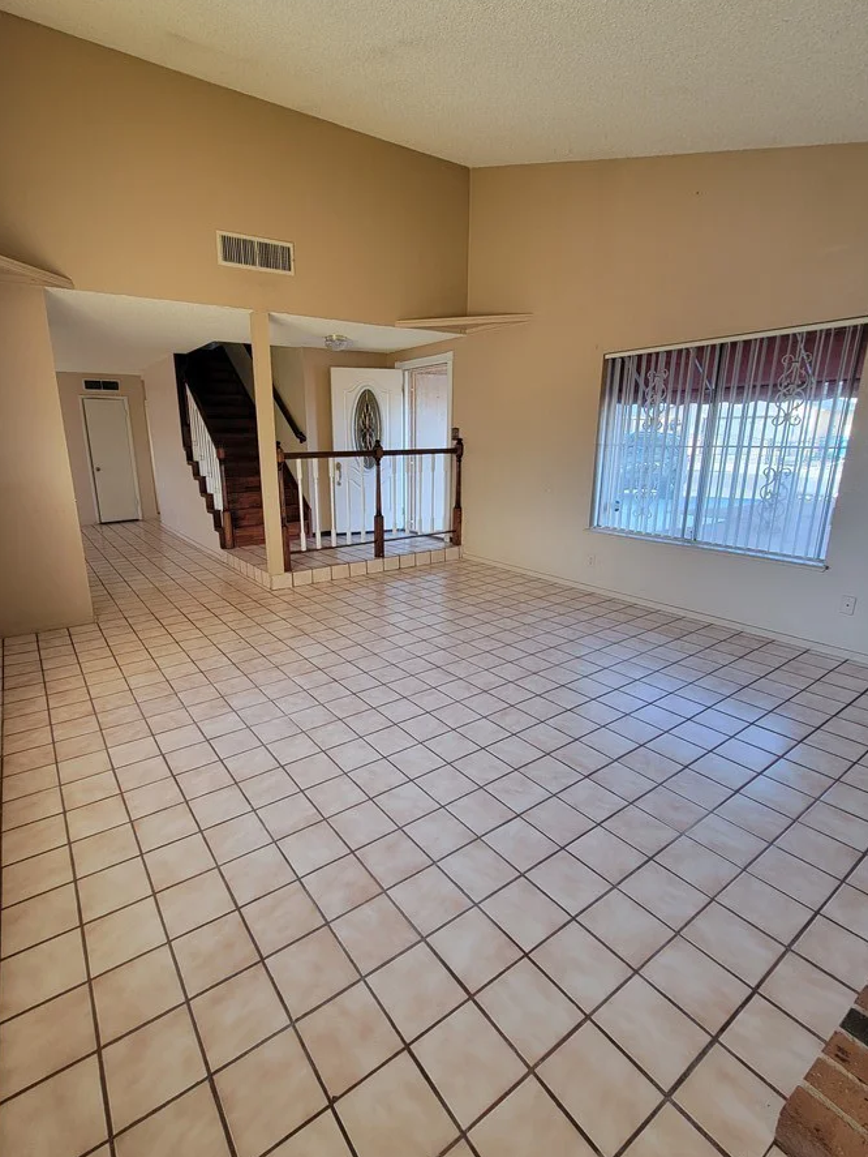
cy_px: 587
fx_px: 501
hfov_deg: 81.7
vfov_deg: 98.1
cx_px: 405
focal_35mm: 15
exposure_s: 1/60
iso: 100
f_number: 2.2
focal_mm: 2.2
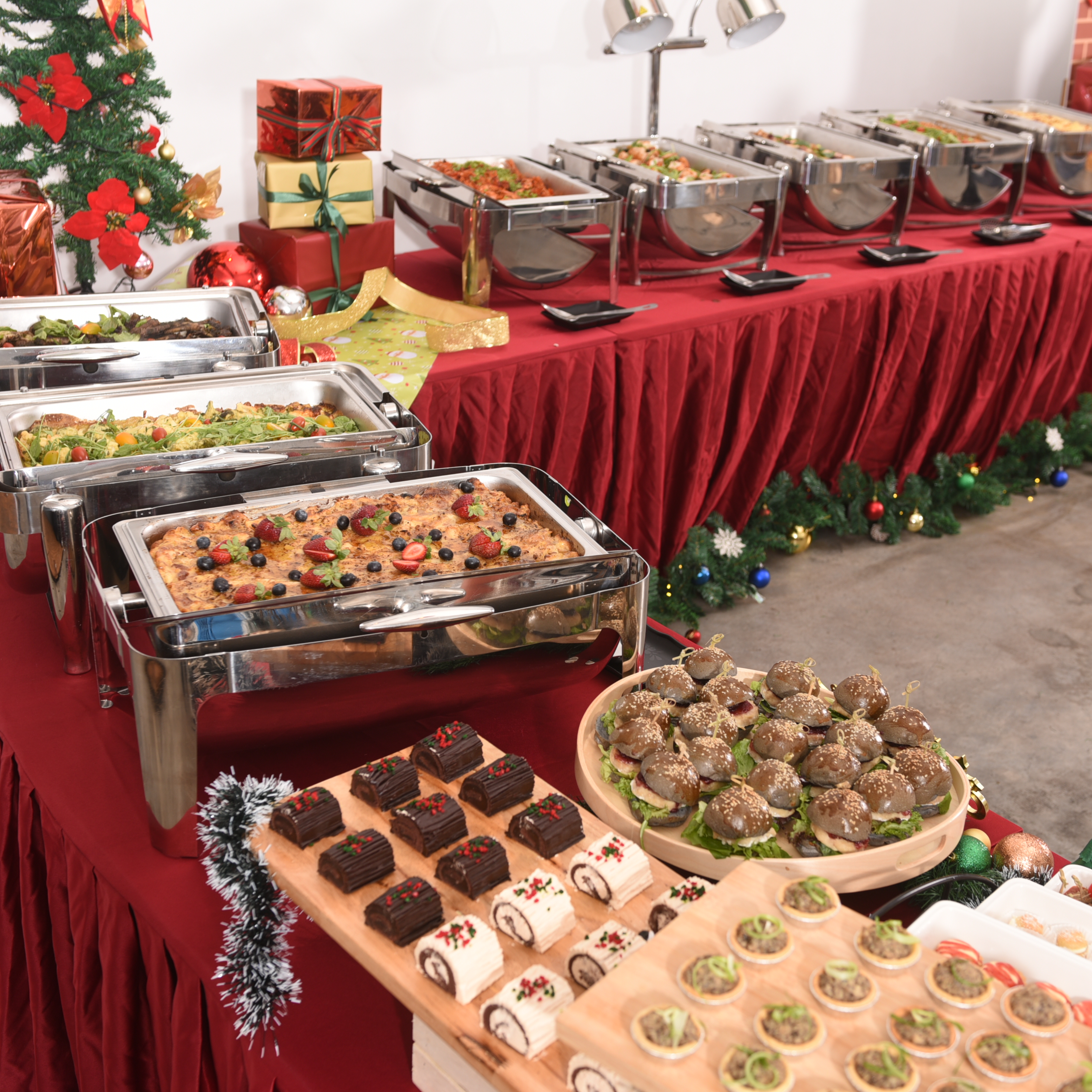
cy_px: 553
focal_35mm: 44
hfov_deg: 38.3
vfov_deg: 38.3
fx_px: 1570
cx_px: 558
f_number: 4
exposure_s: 1/125
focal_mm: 34
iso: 100
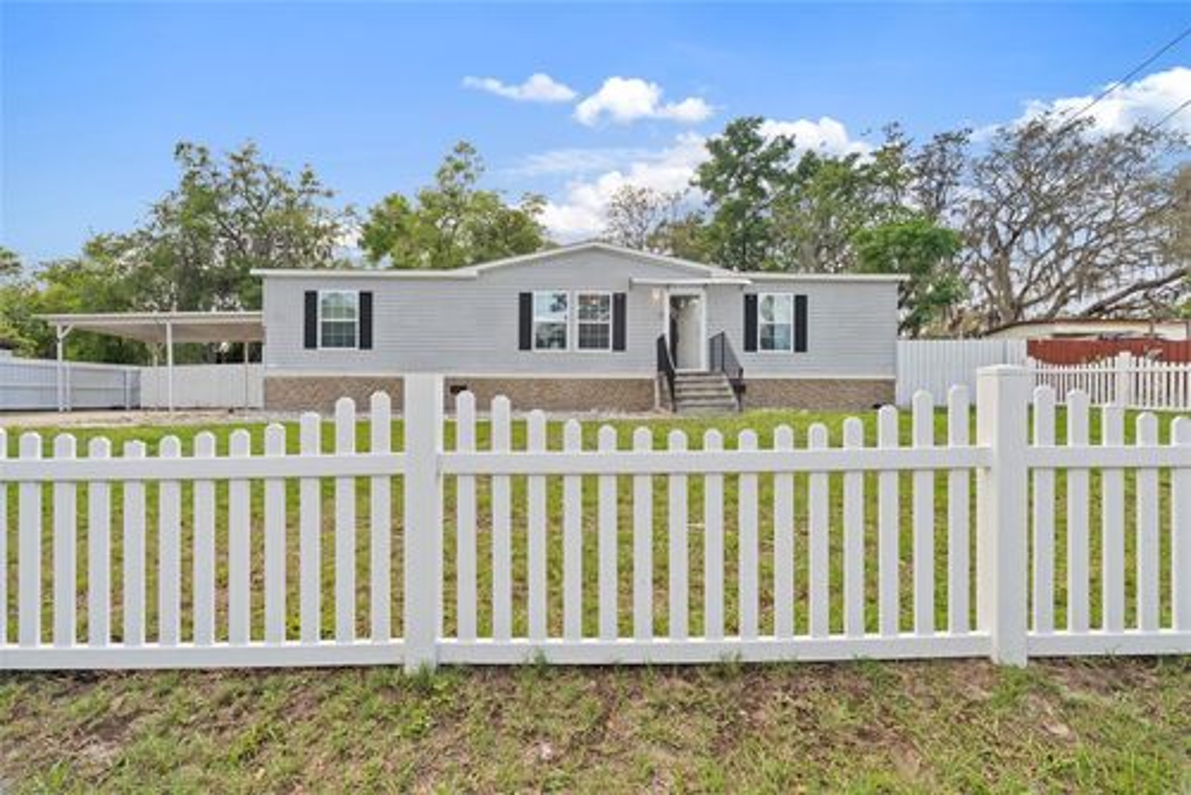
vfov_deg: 73.8
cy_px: 398
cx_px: 596
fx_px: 530
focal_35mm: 16
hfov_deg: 96.7
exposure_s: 1/30
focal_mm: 16
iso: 160
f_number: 9
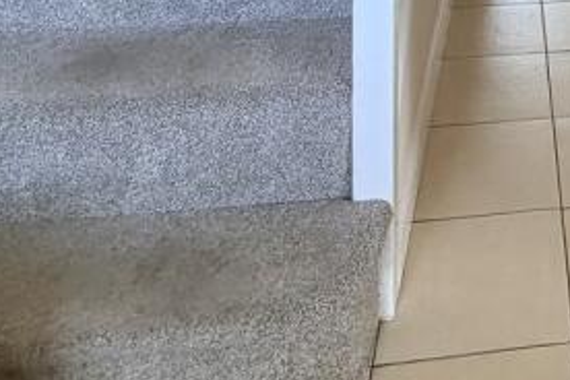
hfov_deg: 31.9
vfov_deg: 19.5
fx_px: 855
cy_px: -281
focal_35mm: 54
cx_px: 648
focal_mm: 2.22
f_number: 2.2
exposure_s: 1/100
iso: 200
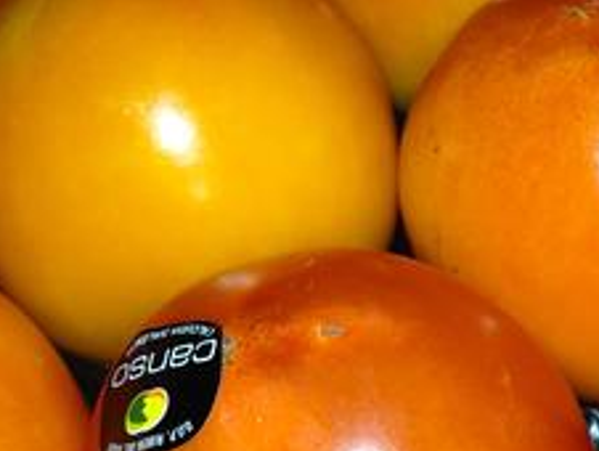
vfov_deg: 19.1
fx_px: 1334
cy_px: 310
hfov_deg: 25.2
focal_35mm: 77
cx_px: 395
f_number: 2.4
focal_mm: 4.12
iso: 50
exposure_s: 1/40
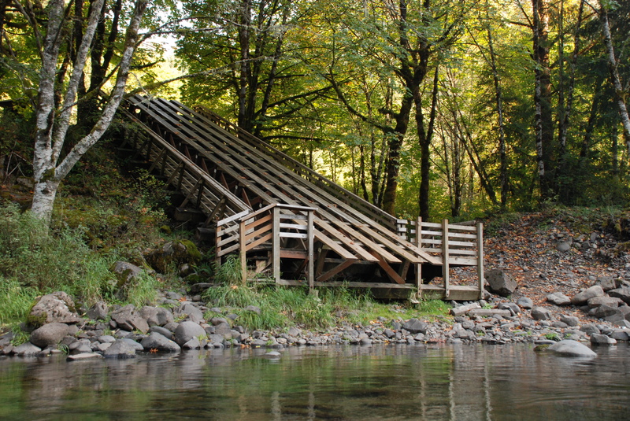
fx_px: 683
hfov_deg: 49.5
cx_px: 315
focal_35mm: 39
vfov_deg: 34.3
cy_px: 210
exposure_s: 1/60
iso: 400
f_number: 4
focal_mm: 26
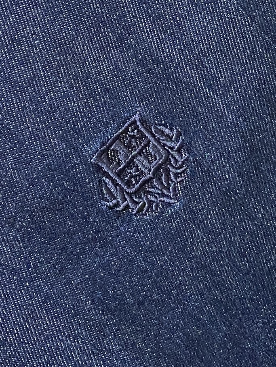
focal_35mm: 26
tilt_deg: -14.8
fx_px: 276
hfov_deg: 53.1
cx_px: 138
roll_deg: +40.9
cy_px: 184
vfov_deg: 67.3
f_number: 1.8
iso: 125
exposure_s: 1/82
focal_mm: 4.25
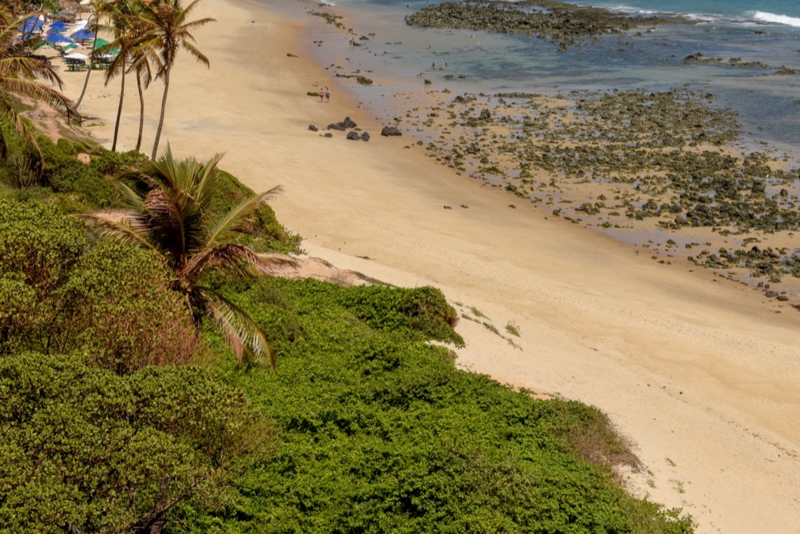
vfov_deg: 15.0
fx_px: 2023
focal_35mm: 91
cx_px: 581
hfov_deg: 22.2
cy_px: 177
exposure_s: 1/320
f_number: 20
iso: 400
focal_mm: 48
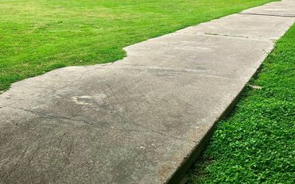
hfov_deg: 49.2
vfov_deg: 31.3
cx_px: 138
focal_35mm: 40
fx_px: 322
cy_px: 42
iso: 32
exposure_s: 1/528
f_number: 1.8
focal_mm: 3.99
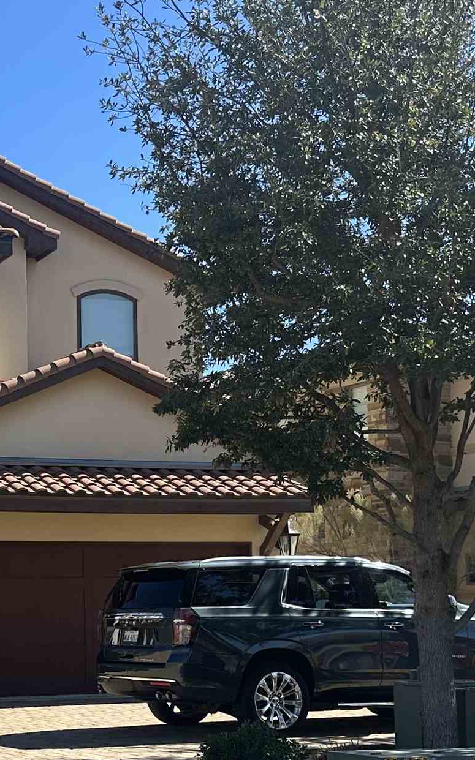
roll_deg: +0.7
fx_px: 1306
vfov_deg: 32.1
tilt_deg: +3.4
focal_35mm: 63
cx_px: -63
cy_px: 540
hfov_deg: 19.6
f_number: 1.78
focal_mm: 6.86
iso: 80
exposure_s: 1/2591
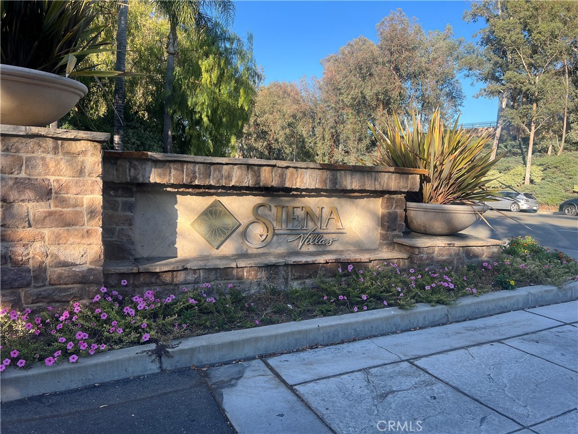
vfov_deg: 53.1
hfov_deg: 67.3
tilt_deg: -6.1
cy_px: 217
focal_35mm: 26
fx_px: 434
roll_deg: -3.4
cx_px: 289
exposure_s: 1/902
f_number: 1.5
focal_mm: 5.7
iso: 50
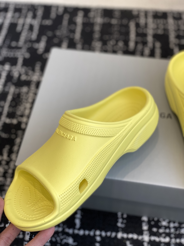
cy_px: 123
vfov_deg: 36.8
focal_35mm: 52
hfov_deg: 28.0
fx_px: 369
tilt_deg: -52.6
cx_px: 92
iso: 32
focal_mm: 6
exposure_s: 1/122
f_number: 2
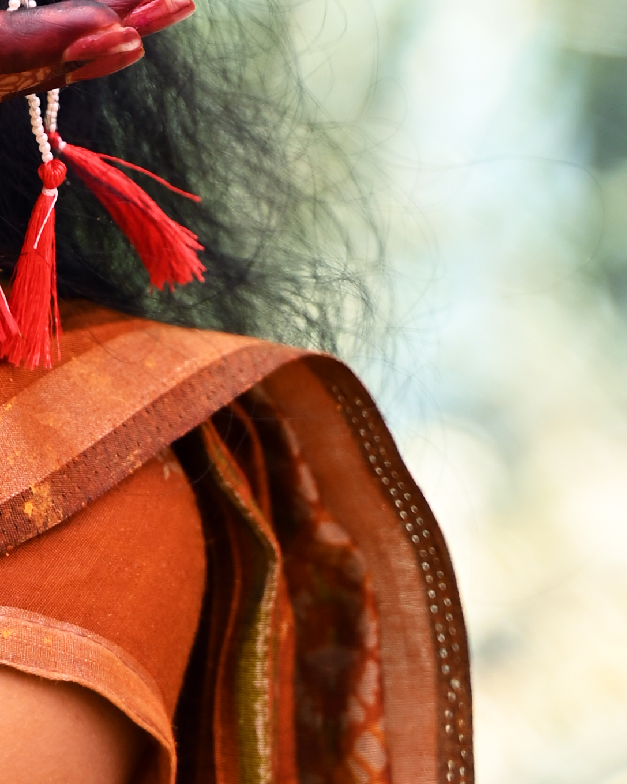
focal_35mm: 313
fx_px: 7261
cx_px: -446
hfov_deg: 4.9
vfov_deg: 6.1
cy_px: -210
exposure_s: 1/250
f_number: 2.8
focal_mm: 75
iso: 250
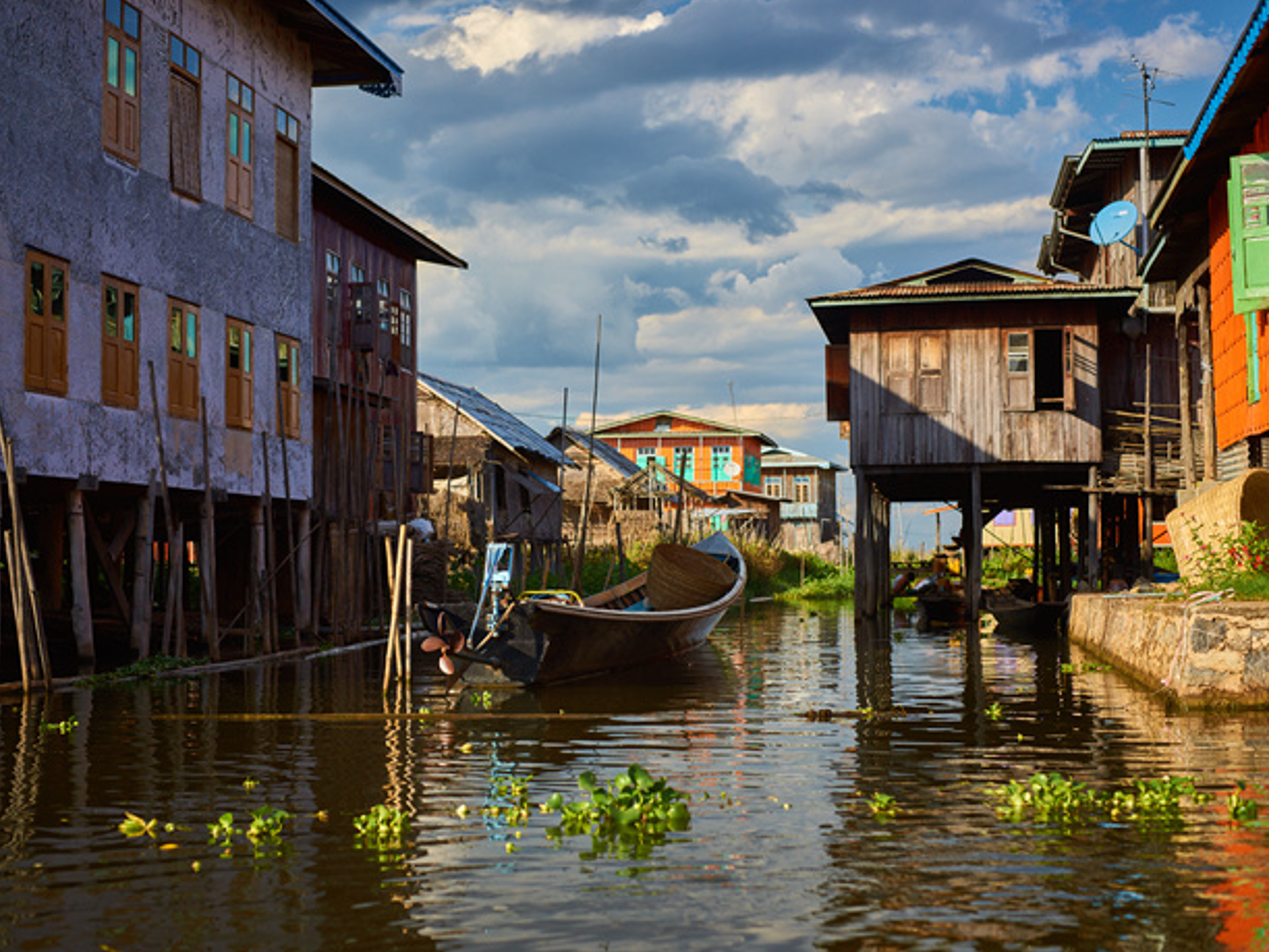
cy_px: 470
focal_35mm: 55
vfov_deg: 26.6
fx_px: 2016
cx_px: 628
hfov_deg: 34.9
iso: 200
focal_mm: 50
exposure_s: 1/500
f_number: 4
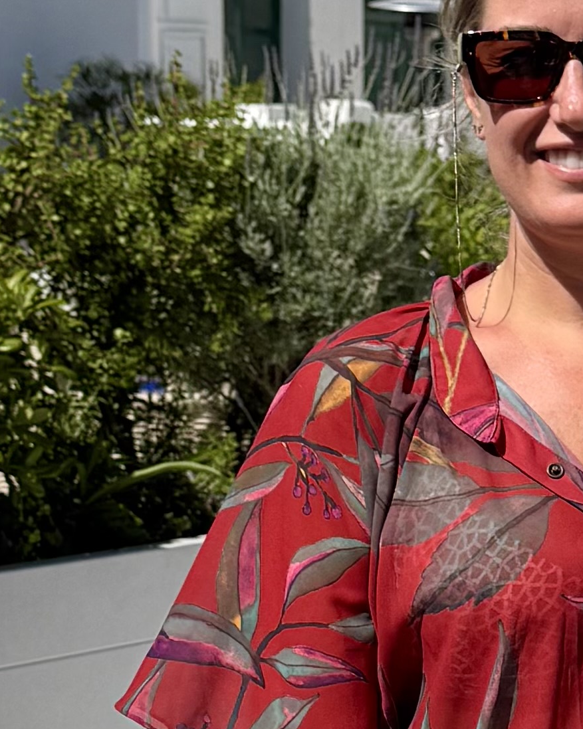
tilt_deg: -9.7
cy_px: 595
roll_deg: -0.2
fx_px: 2632
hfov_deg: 12.6
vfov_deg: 15.7
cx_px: 503
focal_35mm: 122
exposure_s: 1/10309
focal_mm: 6.76
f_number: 1.78
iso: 80
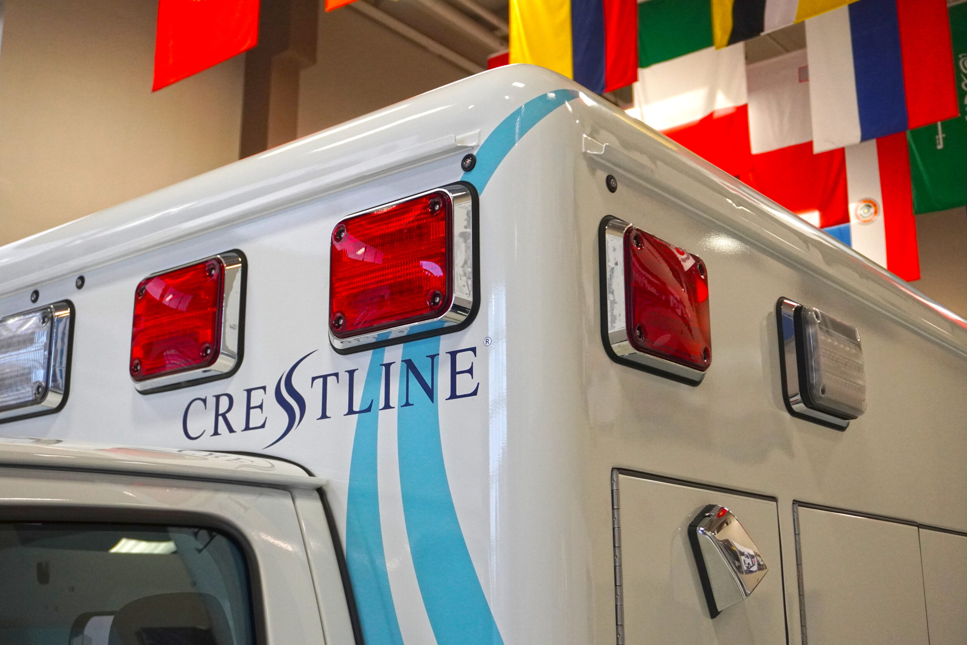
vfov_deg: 30.2
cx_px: 480
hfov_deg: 44.0
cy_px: 328
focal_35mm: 45
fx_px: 1196
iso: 1600
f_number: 4.5
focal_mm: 29
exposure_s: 1/160
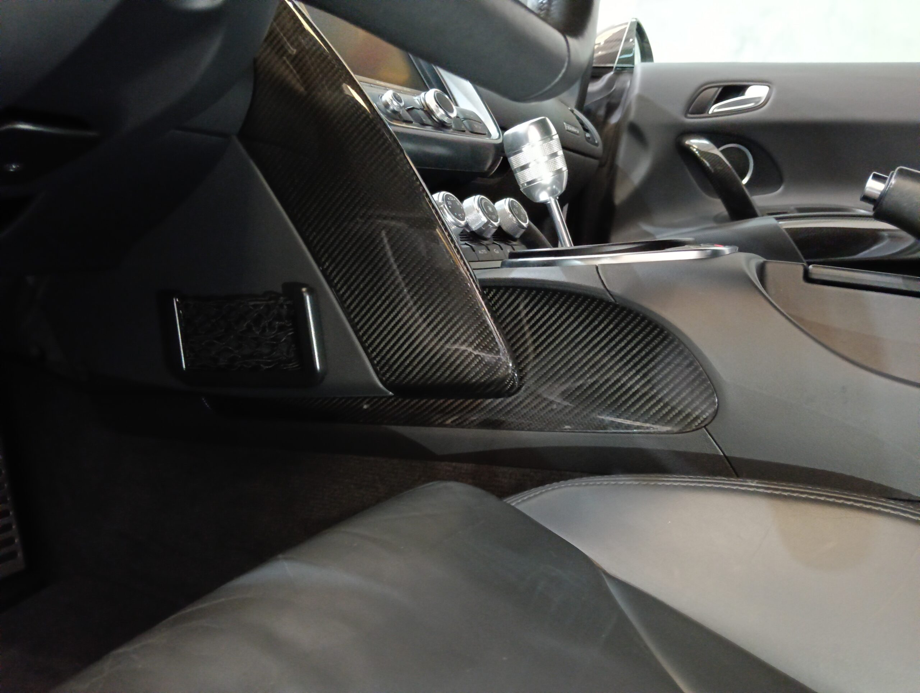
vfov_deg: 51.5
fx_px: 719
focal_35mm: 27
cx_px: 460
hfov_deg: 65.2
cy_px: 346
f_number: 16
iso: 2000
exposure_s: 1/14.3
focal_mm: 3.98
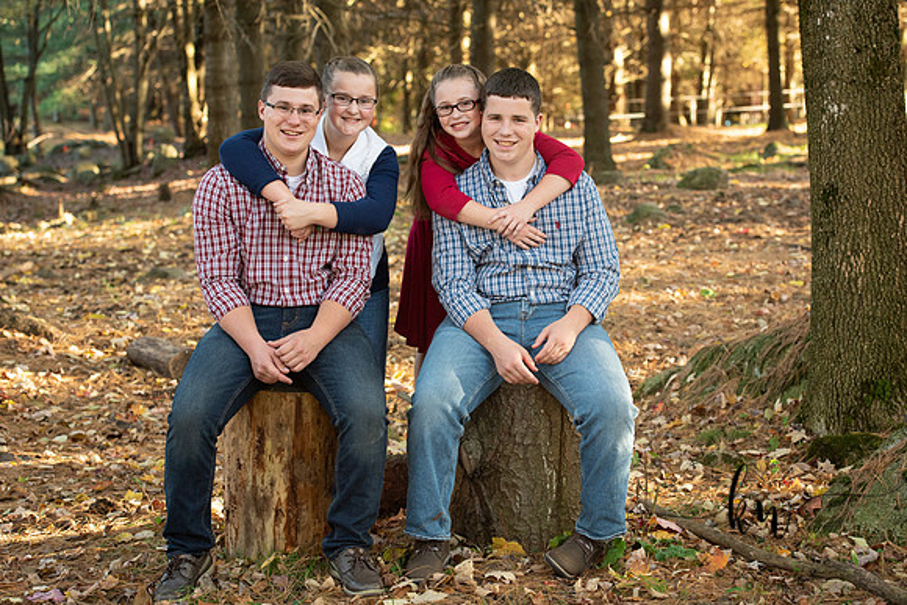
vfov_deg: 16.8
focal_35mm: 81
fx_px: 2044
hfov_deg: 25.0
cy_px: 296
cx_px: 487
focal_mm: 75
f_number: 4.5
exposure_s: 1/200
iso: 400
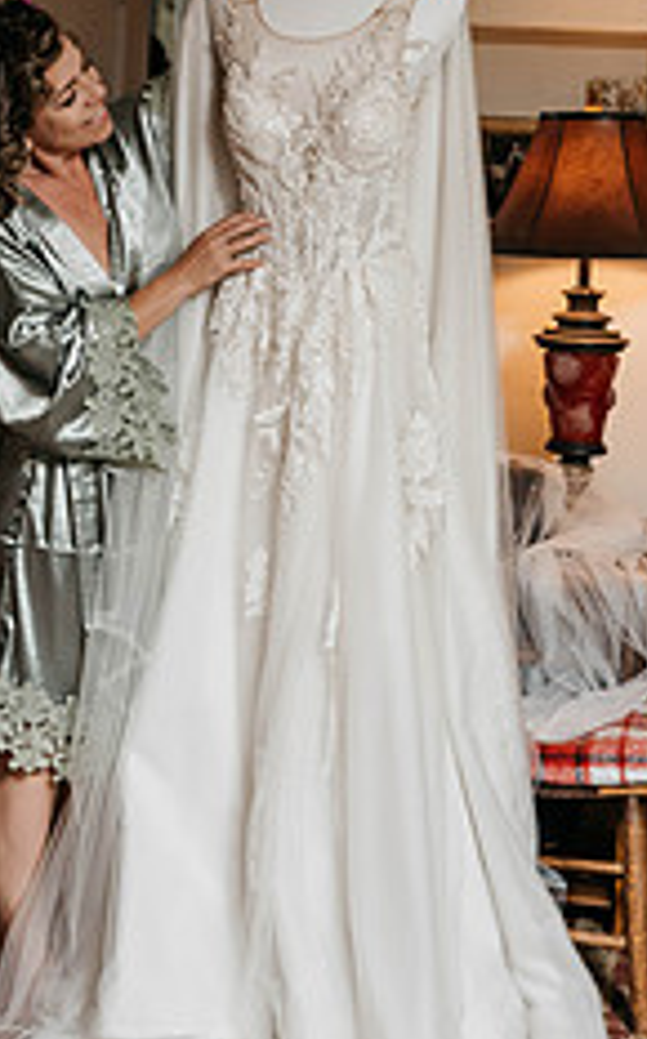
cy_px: 259
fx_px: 2009
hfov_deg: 18.2
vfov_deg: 28.6
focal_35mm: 71
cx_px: 165
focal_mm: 36
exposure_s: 1/320
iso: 1000
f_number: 2.8
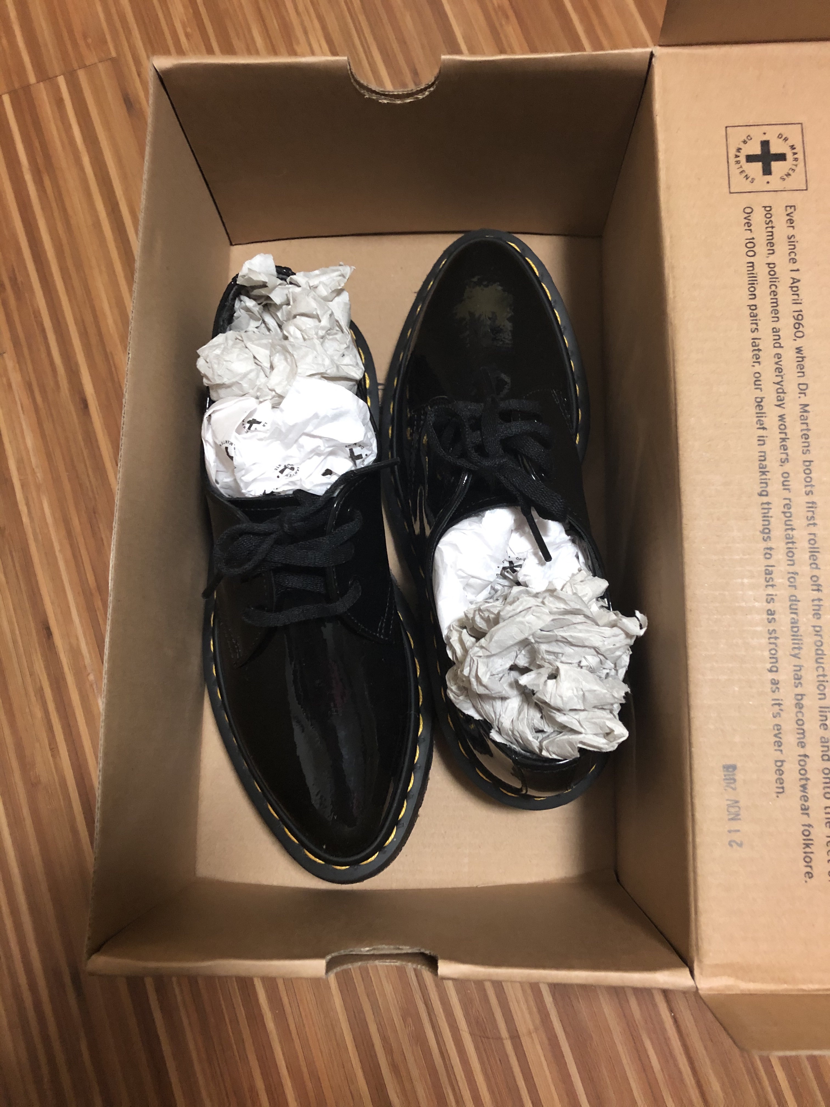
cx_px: 415
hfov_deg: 49.7
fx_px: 895
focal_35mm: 28
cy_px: 554
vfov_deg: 63.4
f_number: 1.8
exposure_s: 1/5
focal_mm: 3.99
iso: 80
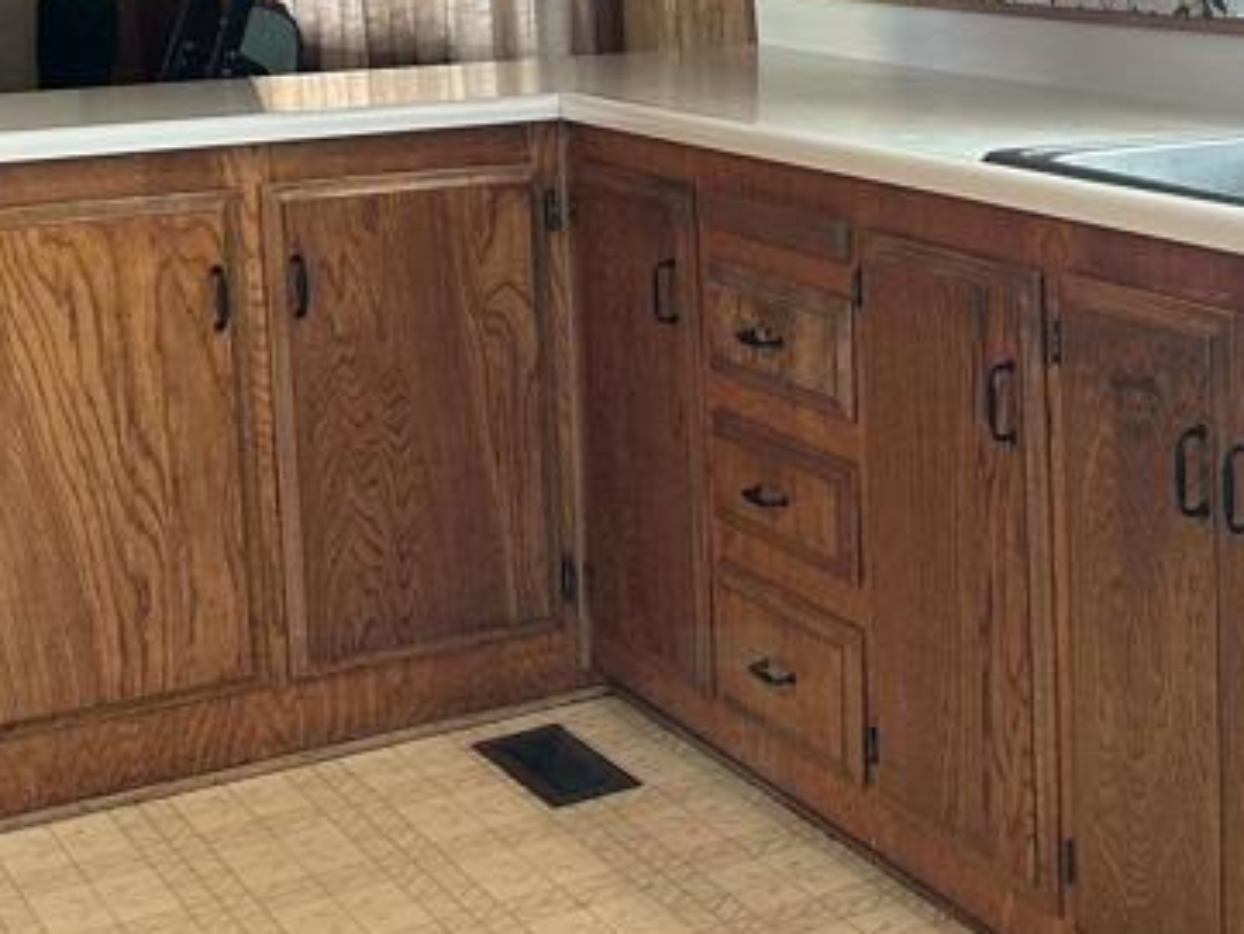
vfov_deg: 21.4
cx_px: 1127
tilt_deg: -8.5
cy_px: 231
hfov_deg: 27.5
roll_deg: +0.9
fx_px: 2445
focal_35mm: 68
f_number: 1.78
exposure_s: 1/60
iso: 200
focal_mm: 6.86
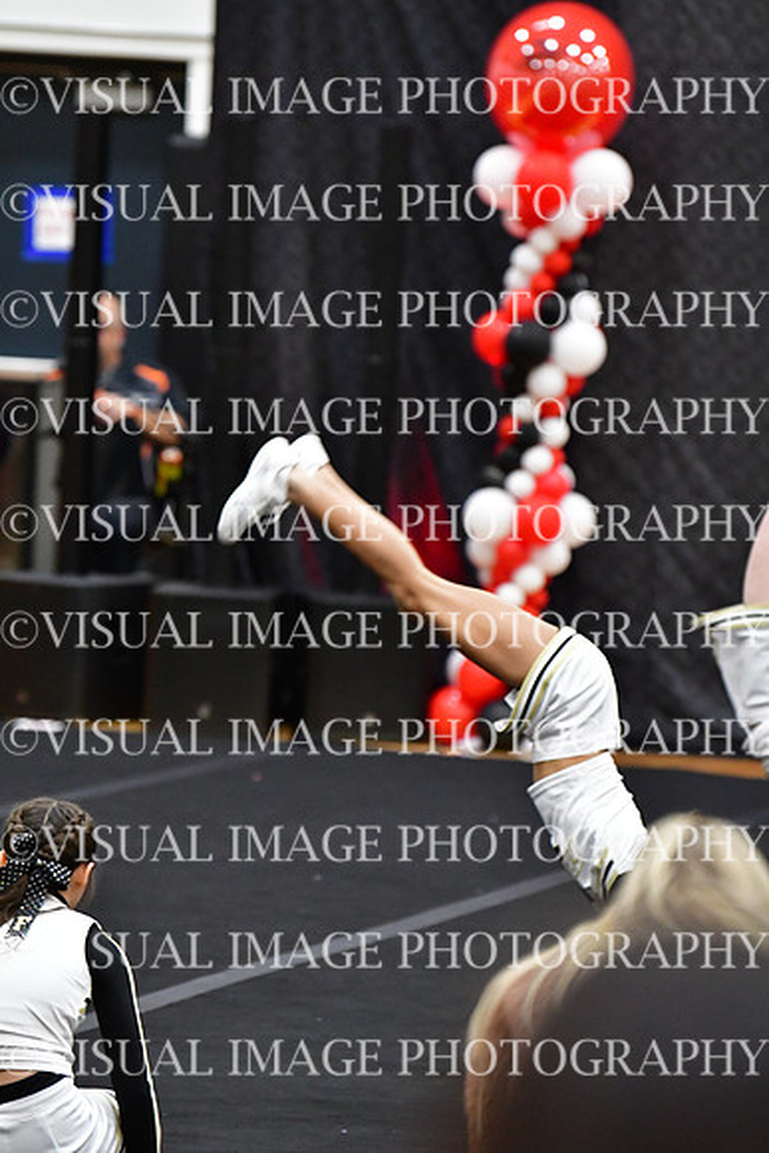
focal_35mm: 247
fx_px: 7909
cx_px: 384
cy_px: 576
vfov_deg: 8.3
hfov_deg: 5.6
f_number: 3.2
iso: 5000
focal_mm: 165
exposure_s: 1/500
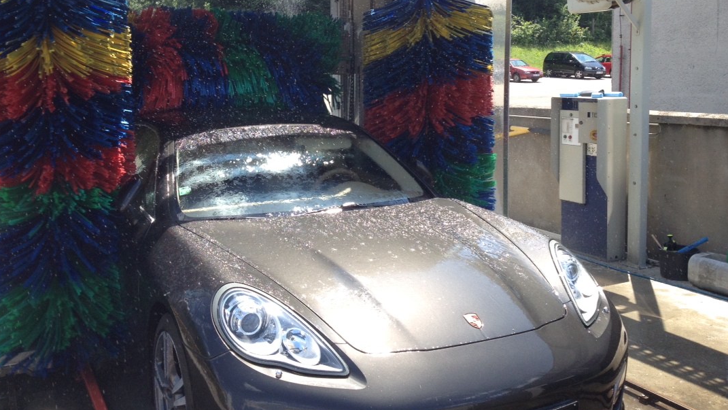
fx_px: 792
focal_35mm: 41
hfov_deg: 49.3
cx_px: 339
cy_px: 135
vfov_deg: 28.8
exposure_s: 1/575
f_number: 2.4
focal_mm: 4.28
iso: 64
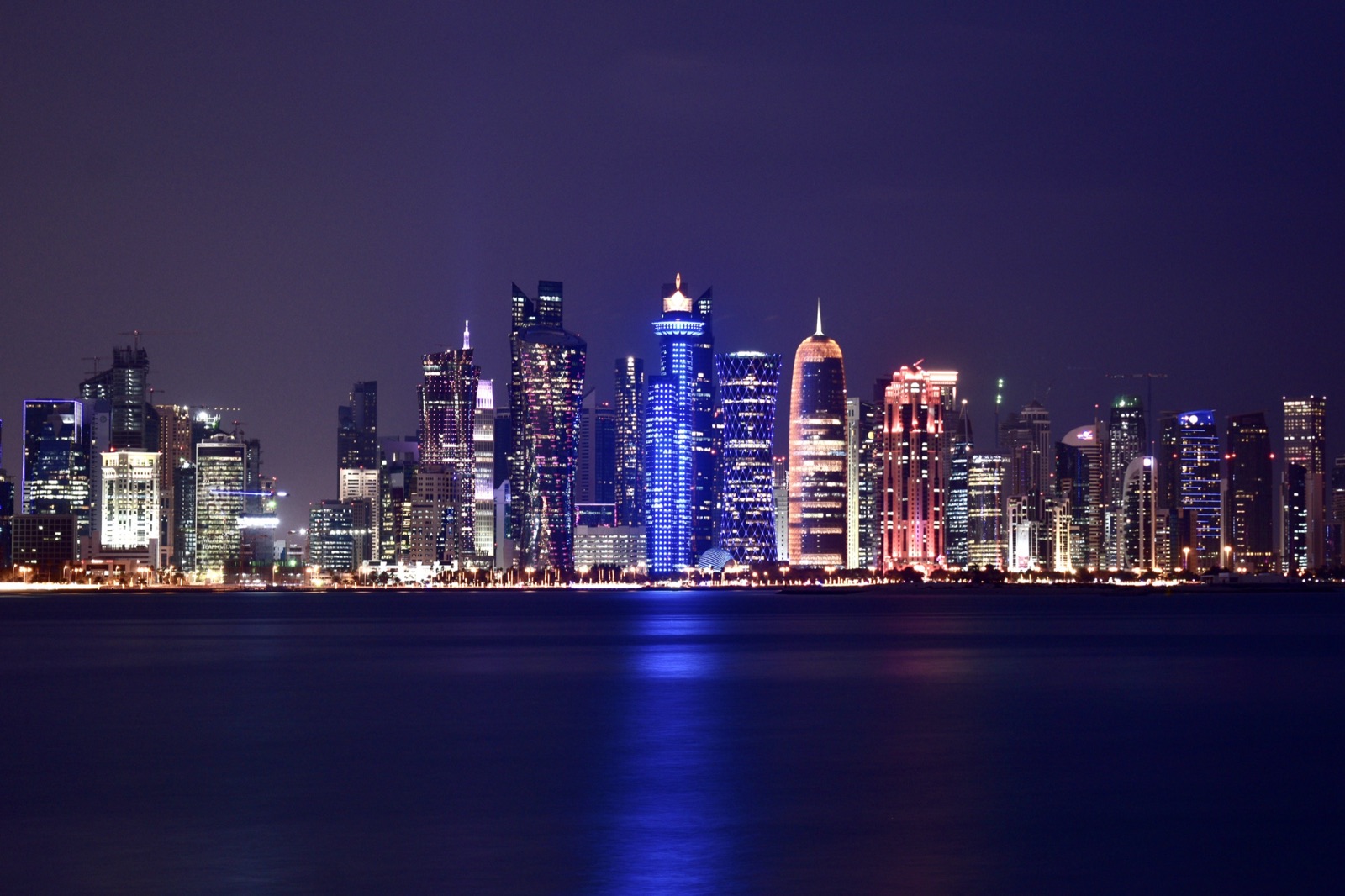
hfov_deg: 24.6
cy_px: 448
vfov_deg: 16.5
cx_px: 672
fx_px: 3081
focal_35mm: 82
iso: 100
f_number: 5.6
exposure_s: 44.5
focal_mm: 55
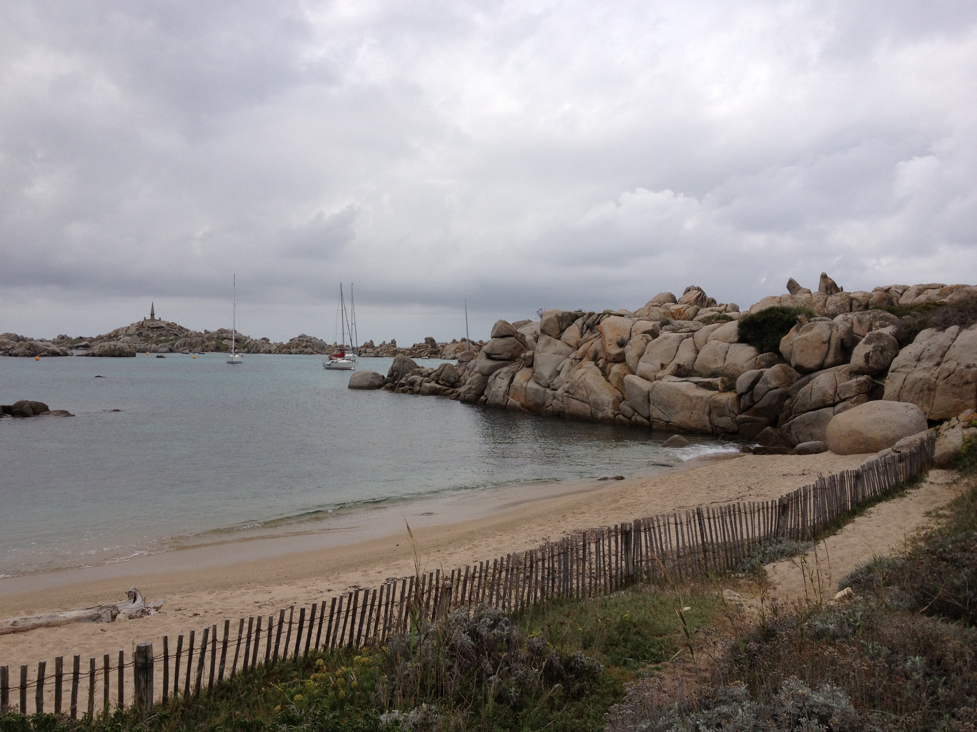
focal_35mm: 35
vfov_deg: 40.7
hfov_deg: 52.6
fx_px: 988
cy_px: 366
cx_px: 488
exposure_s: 1/1727
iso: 64
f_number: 2.4
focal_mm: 4.28
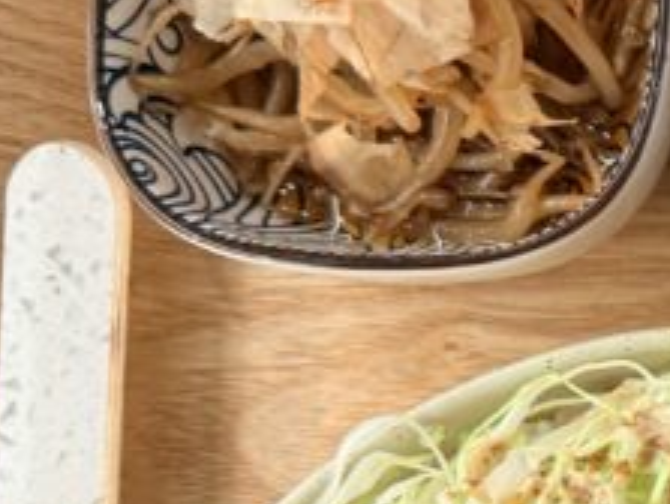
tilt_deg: -83.5
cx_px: 1262
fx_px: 2133
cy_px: 402
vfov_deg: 13.4
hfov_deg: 15.1
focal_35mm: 110
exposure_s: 1/50
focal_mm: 6.76
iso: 160
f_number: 1.78
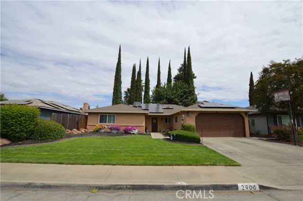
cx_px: 152
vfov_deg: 71.9
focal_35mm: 16
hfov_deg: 95.1
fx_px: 139
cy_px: 100
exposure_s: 1/320
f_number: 9
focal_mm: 11
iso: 100
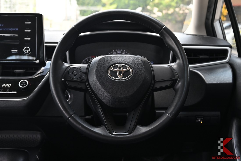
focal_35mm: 55
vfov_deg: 24.6
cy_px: 80
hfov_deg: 36.3
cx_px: 120
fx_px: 368
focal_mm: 37
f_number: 5.6
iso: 400
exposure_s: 1/90
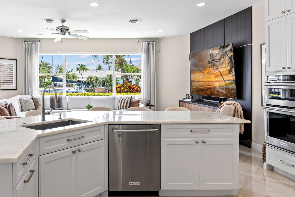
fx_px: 246
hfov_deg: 59.5
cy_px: 82
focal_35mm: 30
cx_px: 84
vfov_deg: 43.5
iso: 100
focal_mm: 16
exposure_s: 1/3
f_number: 9
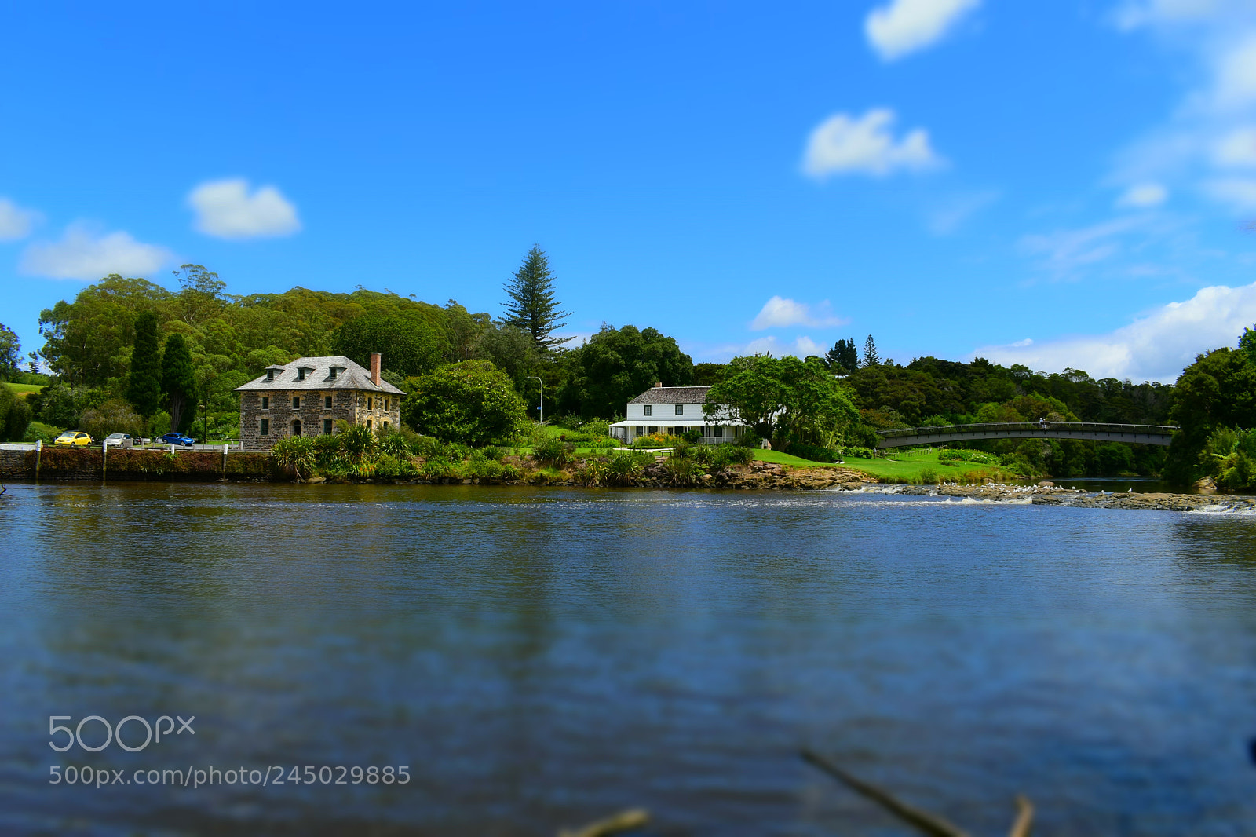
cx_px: 628
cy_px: 418
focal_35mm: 27
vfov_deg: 47.9
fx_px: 942
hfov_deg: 67.4
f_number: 11
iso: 250
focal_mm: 18
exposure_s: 1/500
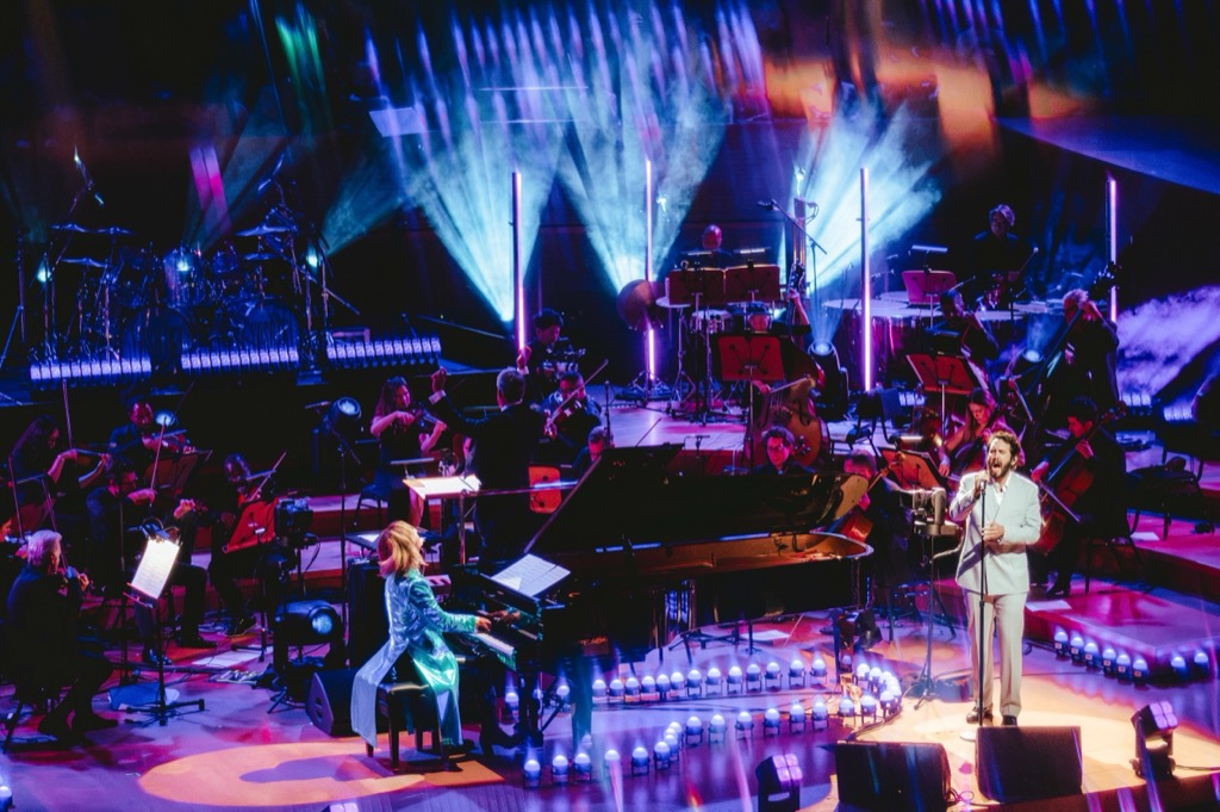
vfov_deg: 16.6
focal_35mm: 82
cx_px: 610
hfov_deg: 24.8
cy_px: 406
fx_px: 2777
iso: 4000
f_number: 4
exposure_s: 1/320
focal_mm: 55
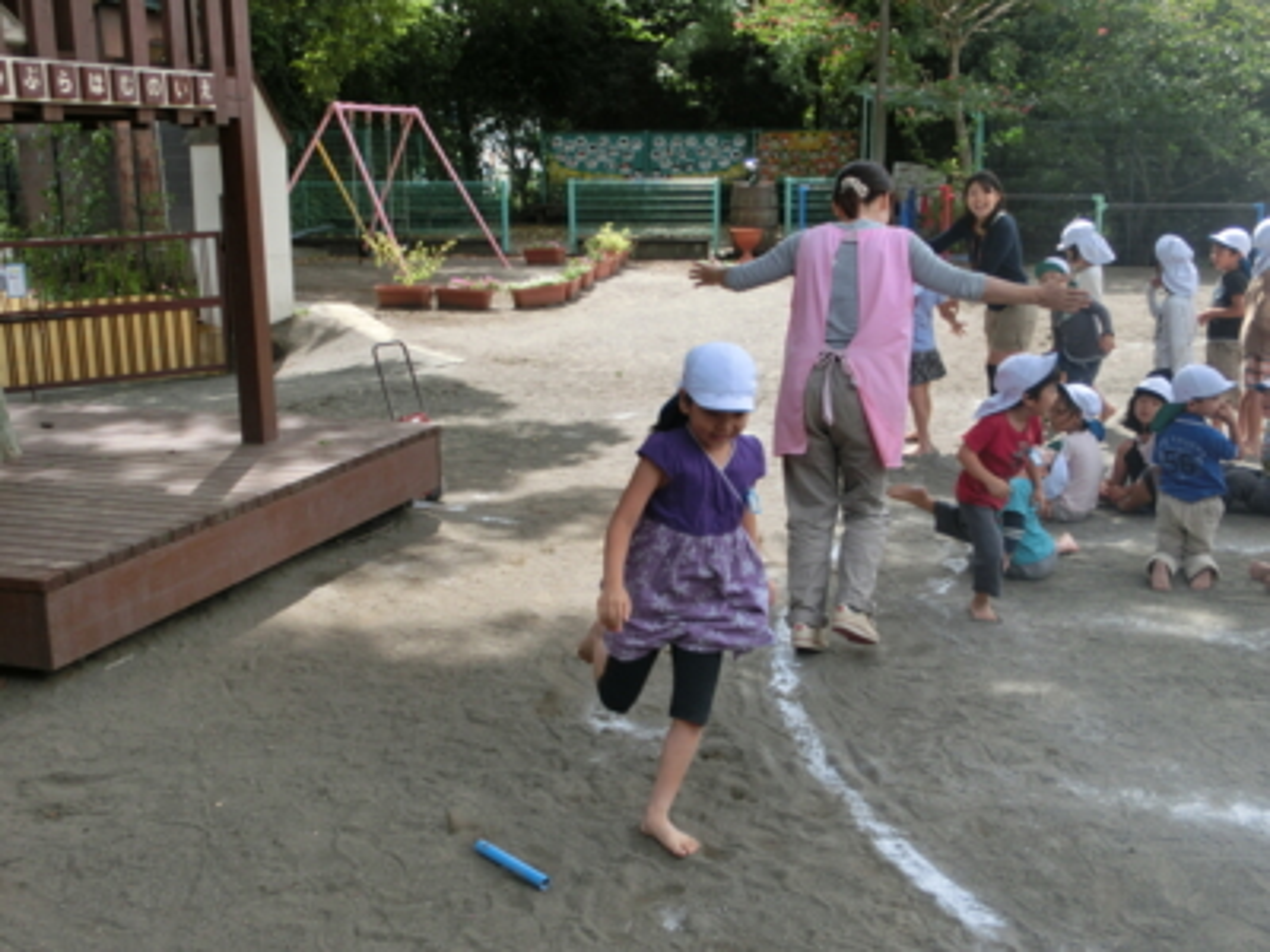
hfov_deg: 49.0
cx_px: 635
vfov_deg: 37.7
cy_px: 476
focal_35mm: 38
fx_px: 1394
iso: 80
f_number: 3.9
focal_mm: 6.67
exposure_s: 1/400
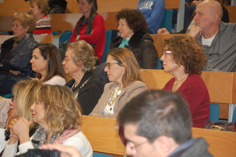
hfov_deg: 10.2
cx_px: 118
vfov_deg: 6.8
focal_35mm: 202
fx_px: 1326
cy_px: 78
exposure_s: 1/60
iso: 560
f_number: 5
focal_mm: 135
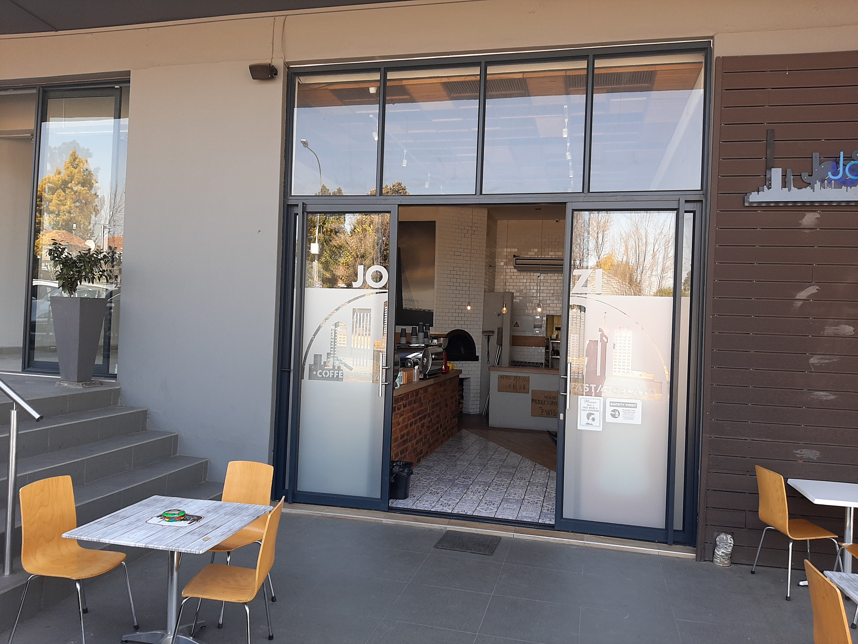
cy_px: 322
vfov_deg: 51.4
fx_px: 669
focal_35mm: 27
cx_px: 429
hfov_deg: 65.3
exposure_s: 1/147
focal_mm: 3.93
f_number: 1.7
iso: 40
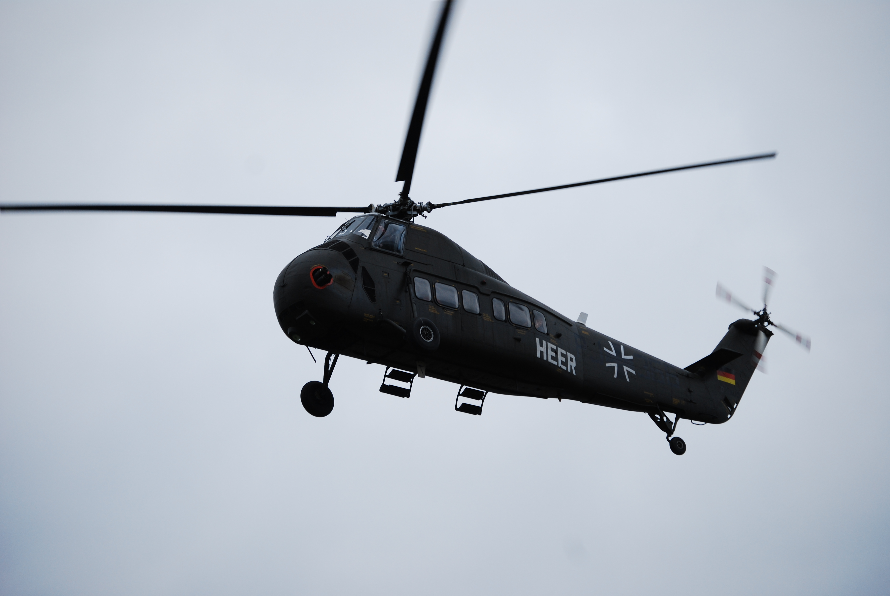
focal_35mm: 150
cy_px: 298
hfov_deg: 13.7
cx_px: 445
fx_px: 3713
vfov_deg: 9.2
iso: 180
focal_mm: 100
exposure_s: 1/500
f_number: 5.6
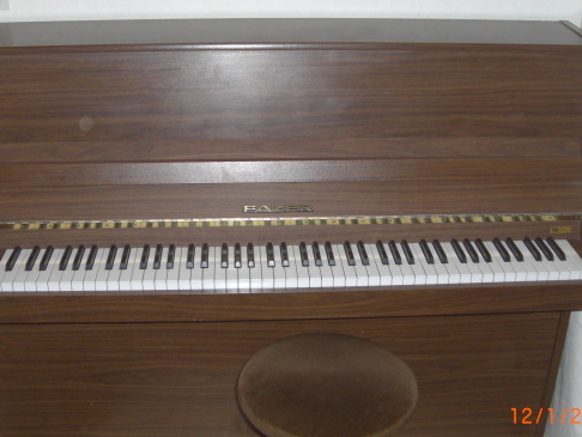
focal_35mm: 50
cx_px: 281
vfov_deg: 29.1
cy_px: 188
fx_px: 841
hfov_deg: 38.2
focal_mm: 6.2
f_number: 2.7
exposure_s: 1/60
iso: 200
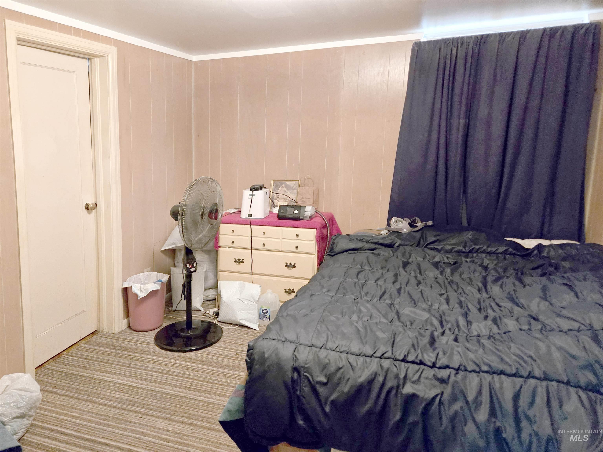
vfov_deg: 58.9
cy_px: 226
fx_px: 401
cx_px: 302
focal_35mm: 23
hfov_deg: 73.9
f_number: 1.8
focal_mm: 5.4
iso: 1250
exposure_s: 1/60
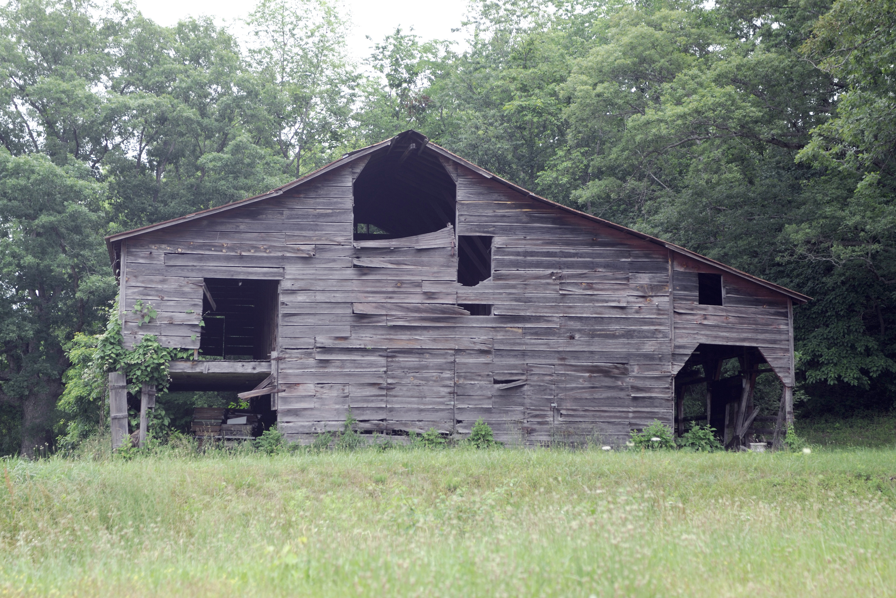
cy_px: 299
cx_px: 448
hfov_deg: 28.8
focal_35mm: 70
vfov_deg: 19.5
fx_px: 1742
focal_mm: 70
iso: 200
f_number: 4
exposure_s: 1/500
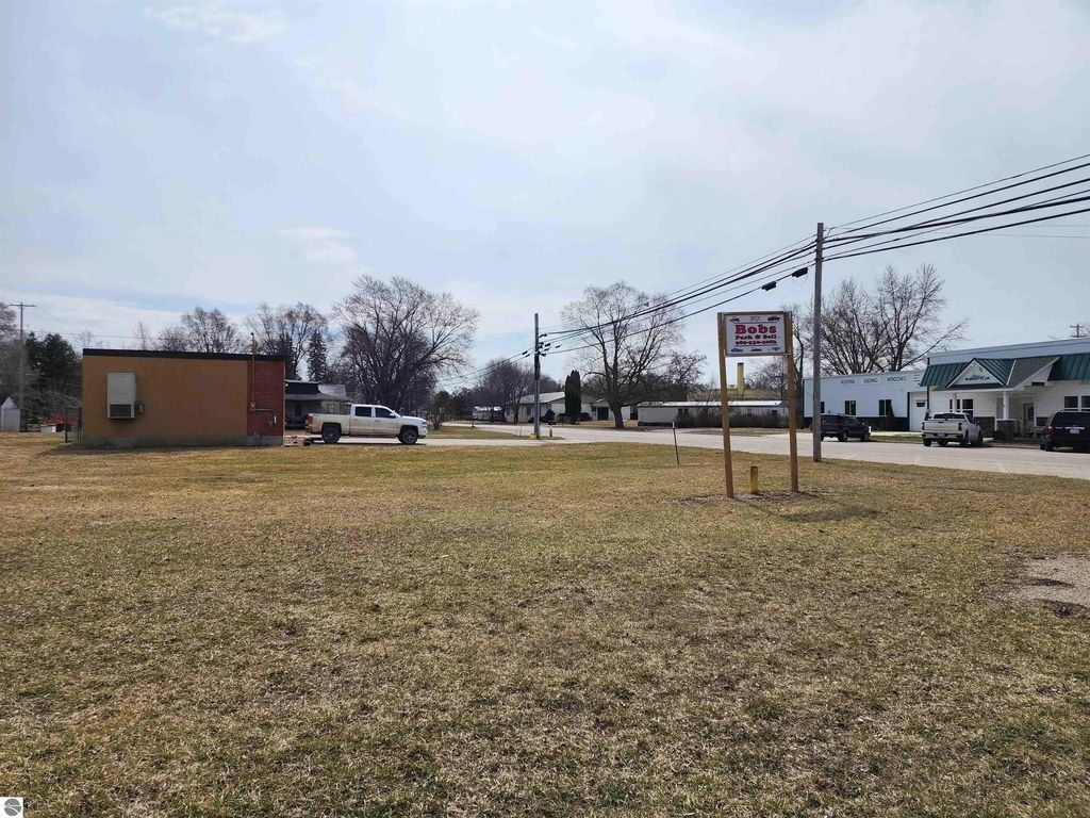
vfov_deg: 58.9
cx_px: 545
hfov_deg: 73.9
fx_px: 724
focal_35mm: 23
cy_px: 409
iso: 12
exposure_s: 1/3474
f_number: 1.8
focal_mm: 6.4
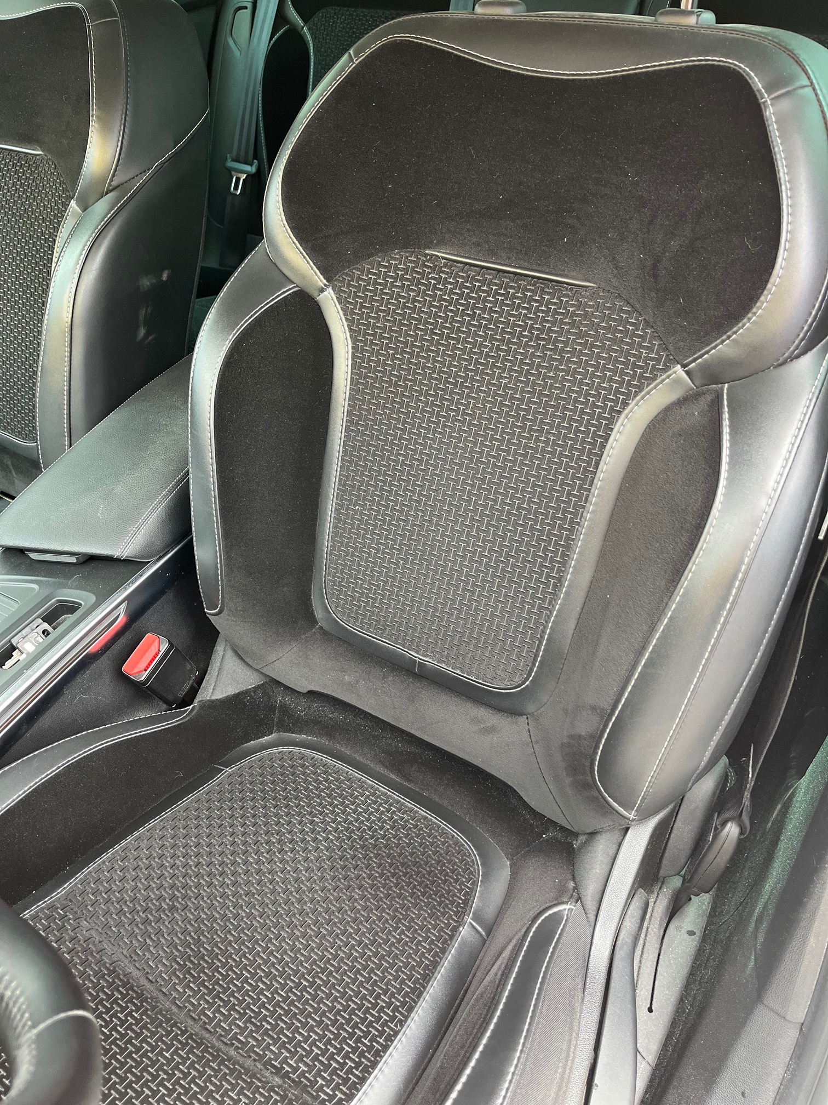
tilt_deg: -42.6
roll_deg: +7.9
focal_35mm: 26
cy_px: 552
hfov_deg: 53.1
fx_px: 829
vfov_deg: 67.3
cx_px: 414
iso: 125
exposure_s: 1/121
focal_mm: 5.1
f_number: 1.6
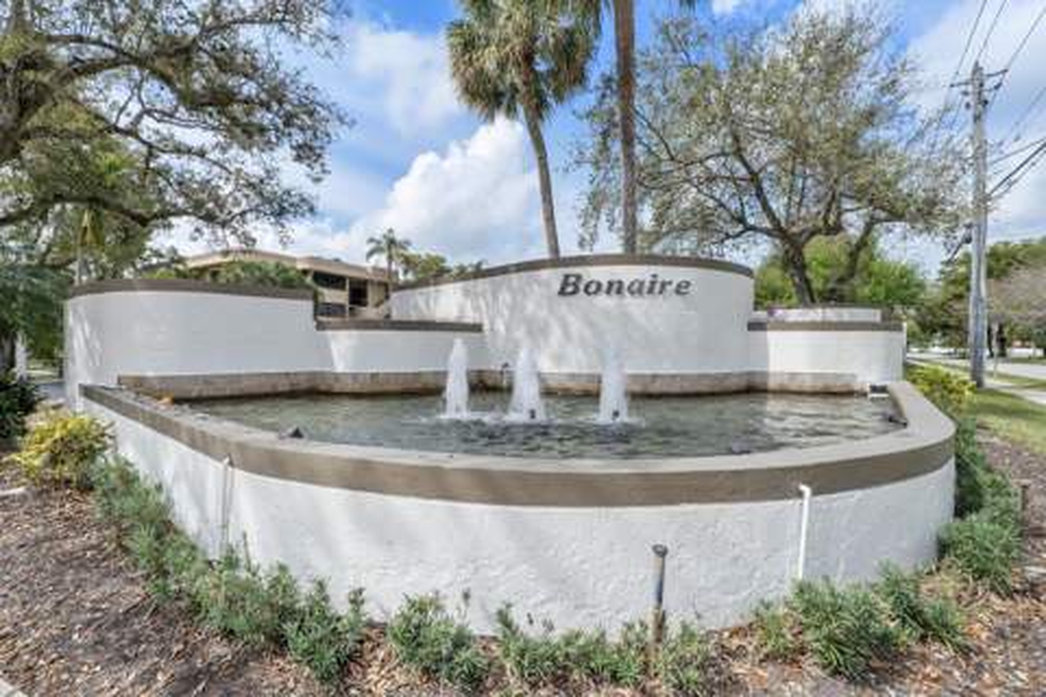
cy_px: 348
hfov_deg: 100.4
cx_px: 523
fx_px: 436
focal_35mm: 15
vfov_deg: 77.3
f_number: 11
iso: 100
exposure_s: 1/160
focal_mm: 10
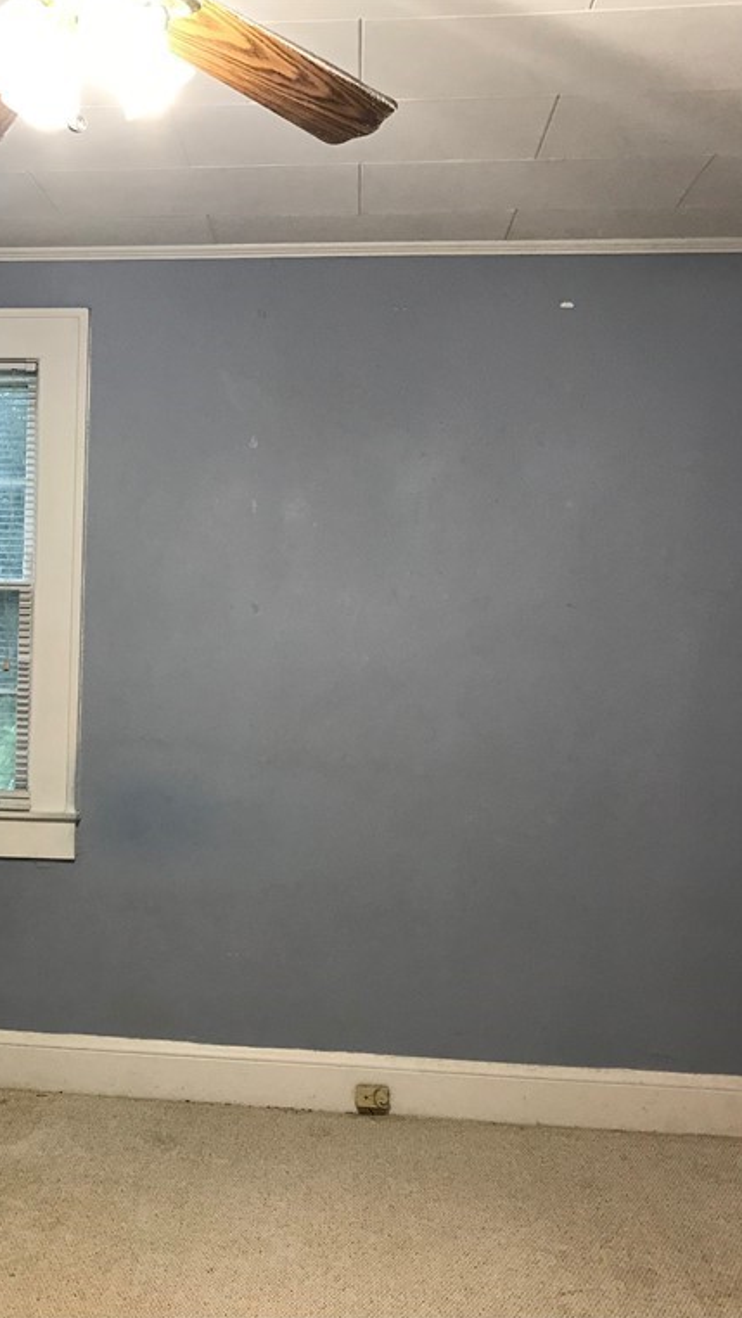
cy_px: 657
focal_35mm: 41
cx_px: 147
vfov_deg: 49.4
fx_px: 1433
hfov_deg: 28.4
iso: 50
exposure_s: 1/15
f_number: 1.8
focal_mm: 3.99
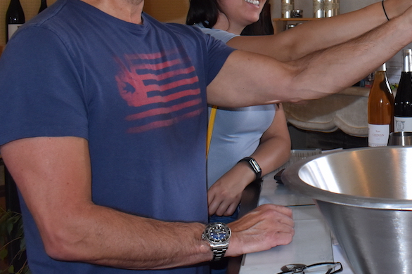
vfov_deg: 22.3
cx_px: 411
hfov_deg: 31.4
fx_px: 675
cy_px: 14
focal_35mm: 59
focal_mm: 18
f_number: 5
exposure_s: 1/100
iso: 800
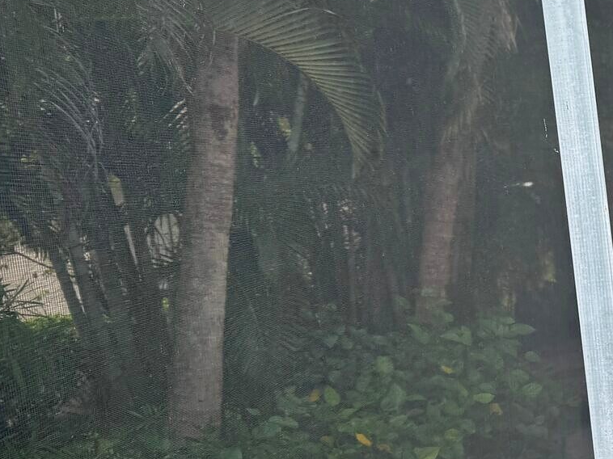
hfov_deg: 29.9
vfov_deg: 25.6
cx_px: 694
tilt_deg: -1.0
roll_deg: +6.4
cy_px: 210
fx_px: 1009
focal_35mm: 57
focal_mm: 6.76
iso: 80
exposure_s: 1/812
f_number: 1.78
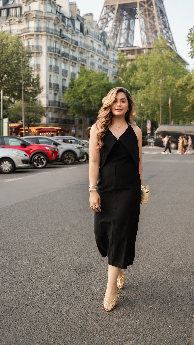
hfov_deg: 29.7
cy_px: 172
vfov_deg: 50.5
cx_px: 111
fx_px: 366
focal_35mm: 40
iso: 125
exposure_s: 1/160
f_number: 2.8
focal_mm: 38
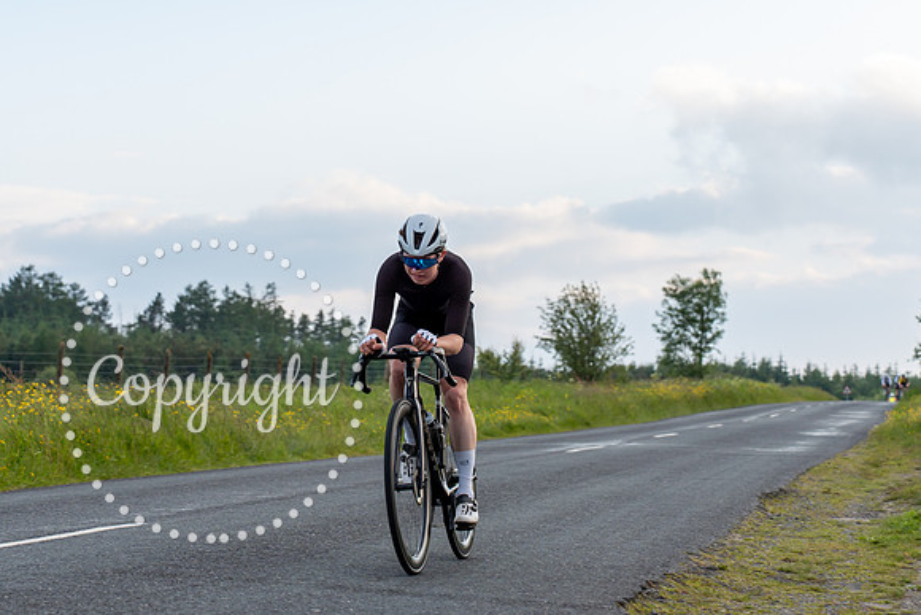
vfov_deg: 13.7
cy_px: 184
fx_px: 2549
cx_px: 393
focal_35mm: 100
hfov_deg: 20.5
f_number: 5
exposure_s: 1/400
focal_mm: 71
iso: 320
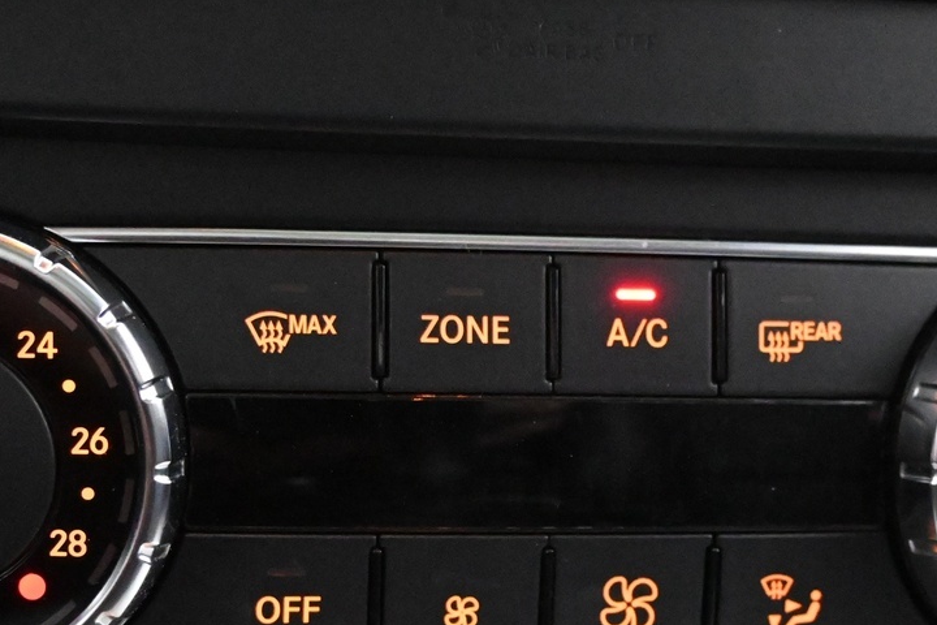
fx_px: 1888
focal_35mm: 73
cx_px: 513
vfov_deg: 18.7
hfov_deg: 27.9
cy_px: 448
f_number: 4
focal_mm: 21.5
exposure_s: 1/30
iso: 11400
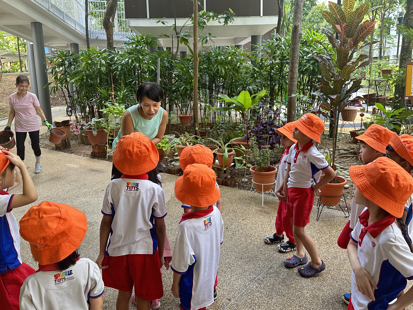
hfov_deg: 63.4
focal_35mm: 28
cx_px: 203
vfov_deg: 49.7
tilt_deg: -10.3
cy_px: 143
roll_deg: +1.5
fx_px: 334
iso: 160
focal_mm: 6.86
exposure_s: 1/121
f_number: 1.78
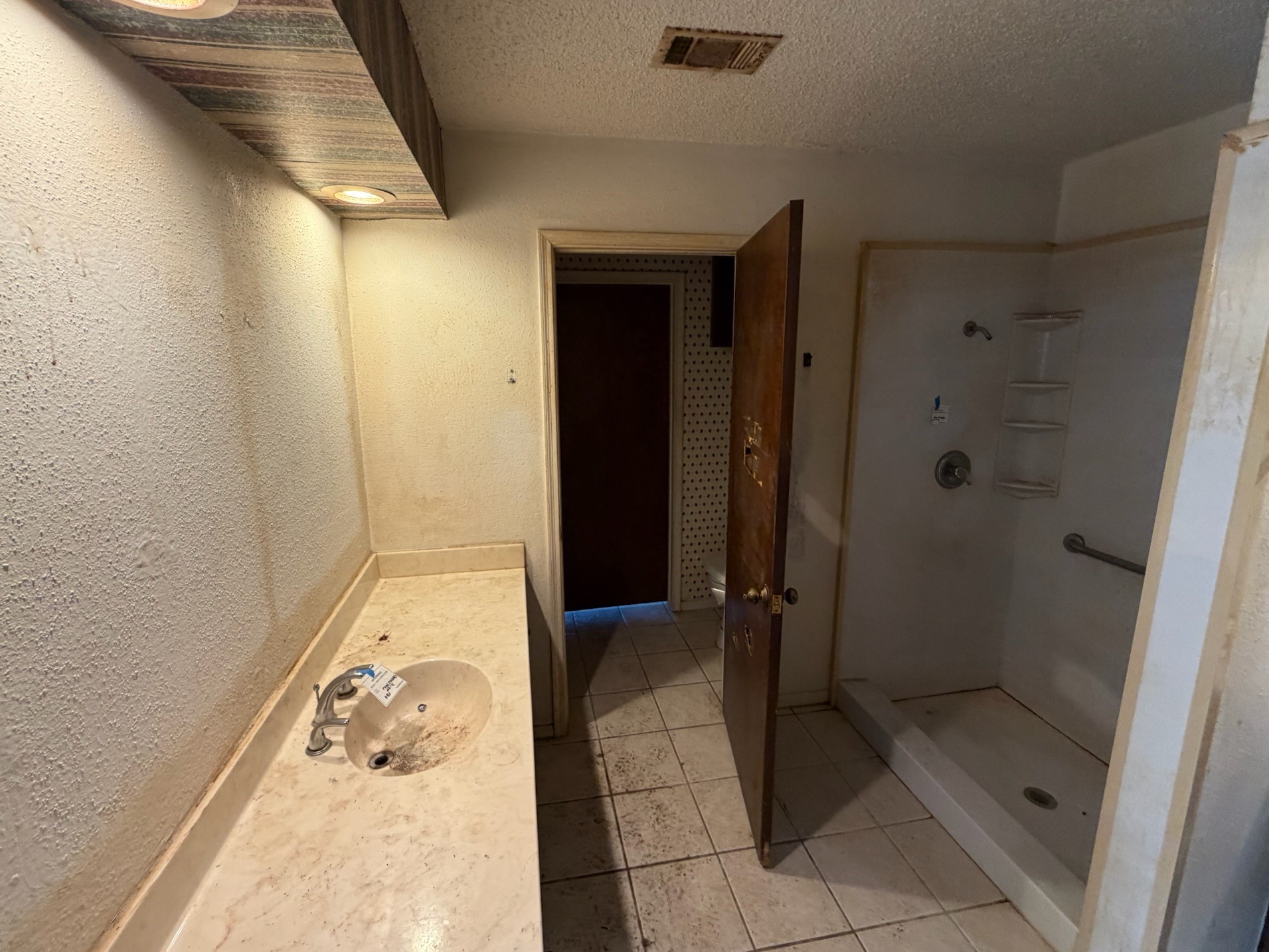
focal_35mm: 15
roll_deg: +0.7
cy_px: 449
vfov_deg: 81.7
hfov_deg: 98.1
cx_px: 614
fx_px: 550
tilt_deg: -8.8
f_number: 2.2
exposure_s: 1/60
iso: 250
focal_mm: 2.22
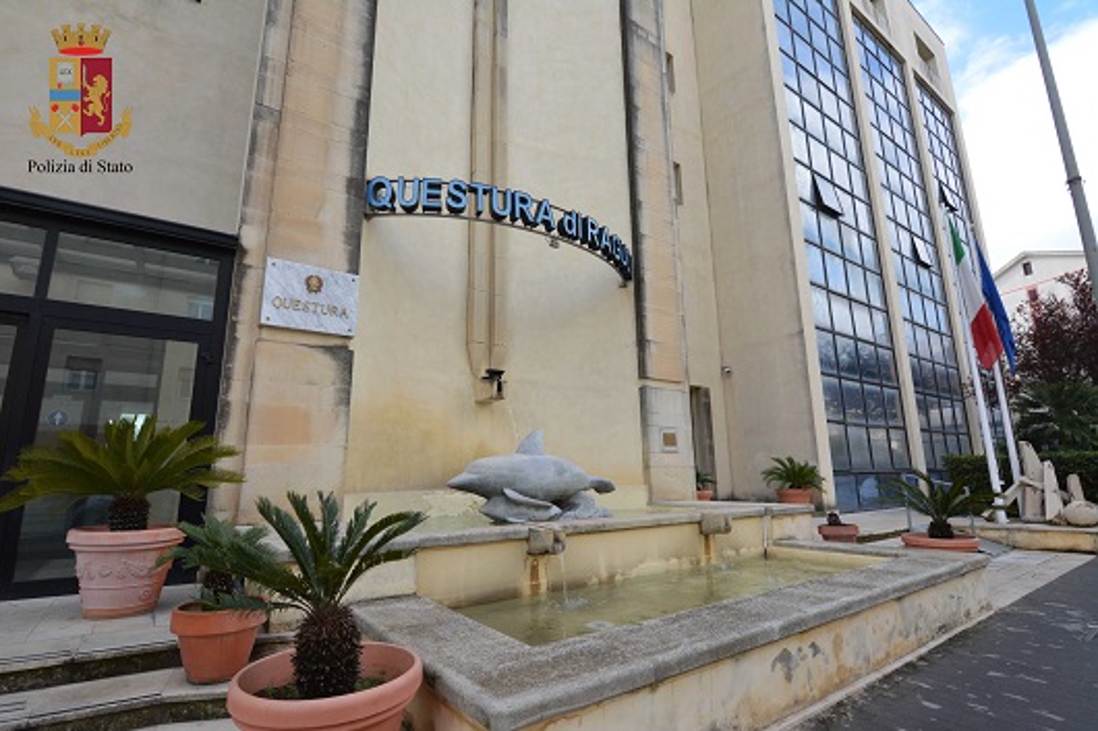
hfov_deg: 95.0
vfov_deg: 72.0
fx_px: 503
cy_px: 366
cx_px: 549
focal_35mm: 16
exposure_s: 1/640
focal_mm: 11
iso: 1600
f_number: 13
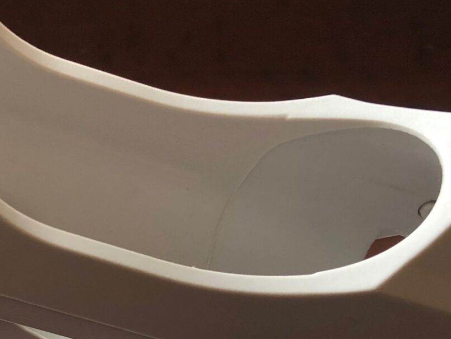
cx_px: -10
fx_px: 1160
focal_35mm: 89
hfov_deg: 21.2
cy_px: 347
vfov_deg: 16.2
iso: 32
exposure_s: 1/50
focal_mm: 3.99
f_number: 1.8
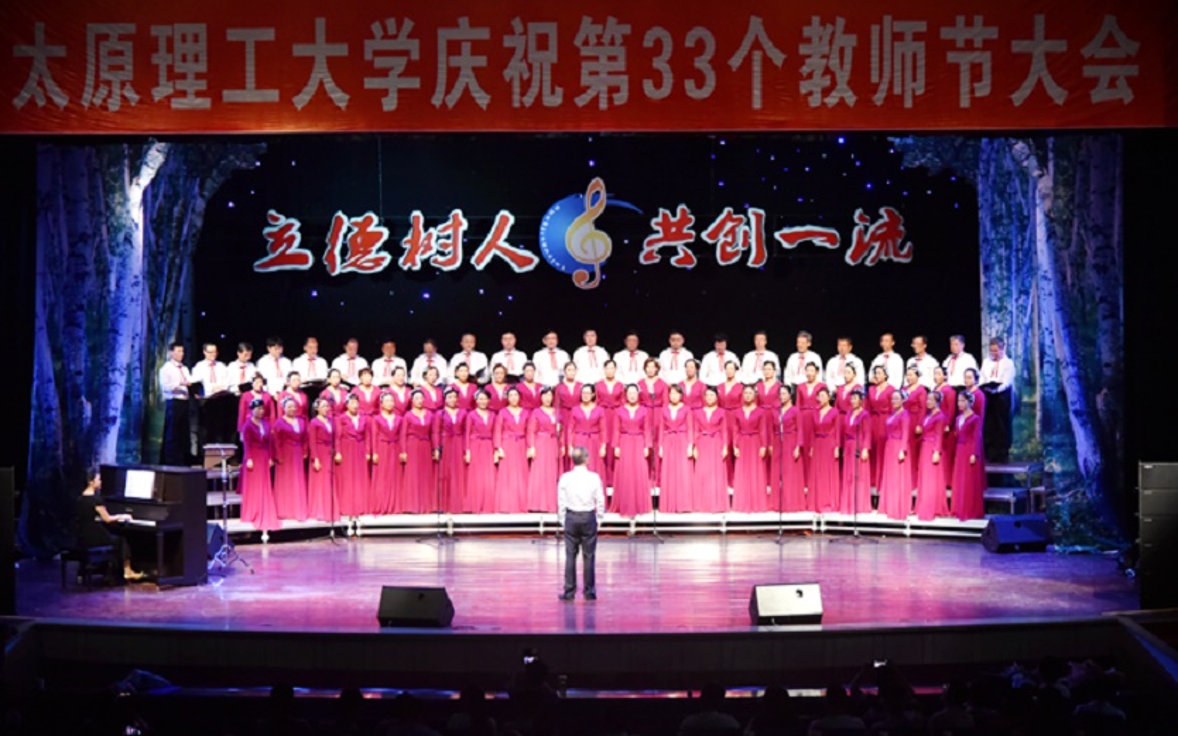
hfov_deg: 25.5
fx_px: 2600
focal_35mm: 81
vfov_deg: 16.1
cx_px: 597
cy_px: 376
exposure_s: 1/800
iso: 2500
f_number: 4
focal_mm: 78
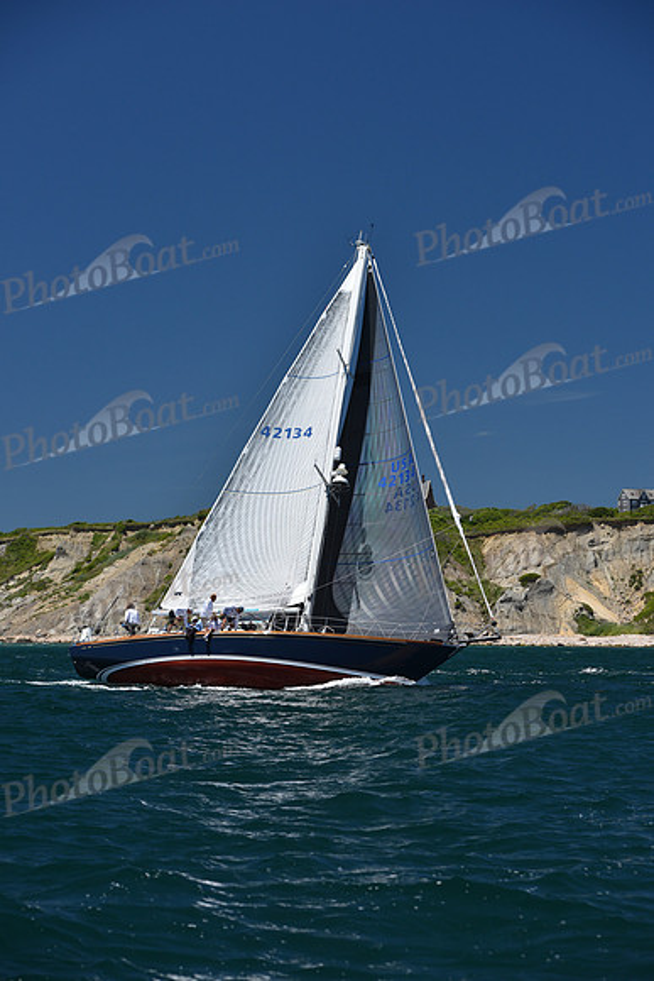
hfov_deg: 14.9
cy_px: 490
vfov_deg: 22.1
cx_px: 327
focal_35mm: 92
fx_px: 2505
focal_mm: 92
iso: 250
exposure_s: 1/800
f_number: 5.6
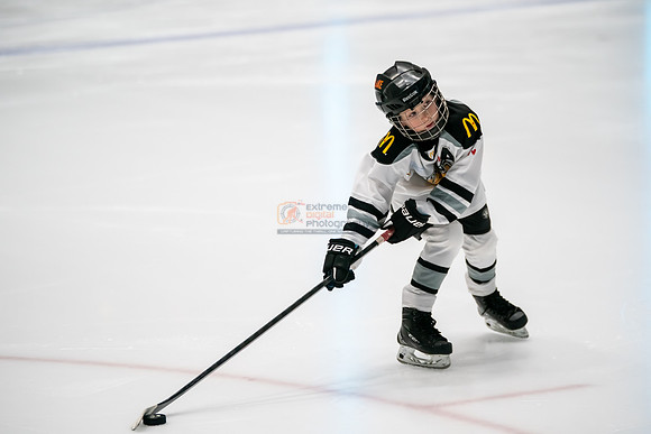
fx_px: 3563
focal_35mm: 197
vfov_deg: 7.0
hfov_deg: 10.4
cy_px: 217
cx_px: 326
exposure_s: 1/1600
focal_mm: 197
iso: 3200
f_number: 3.2
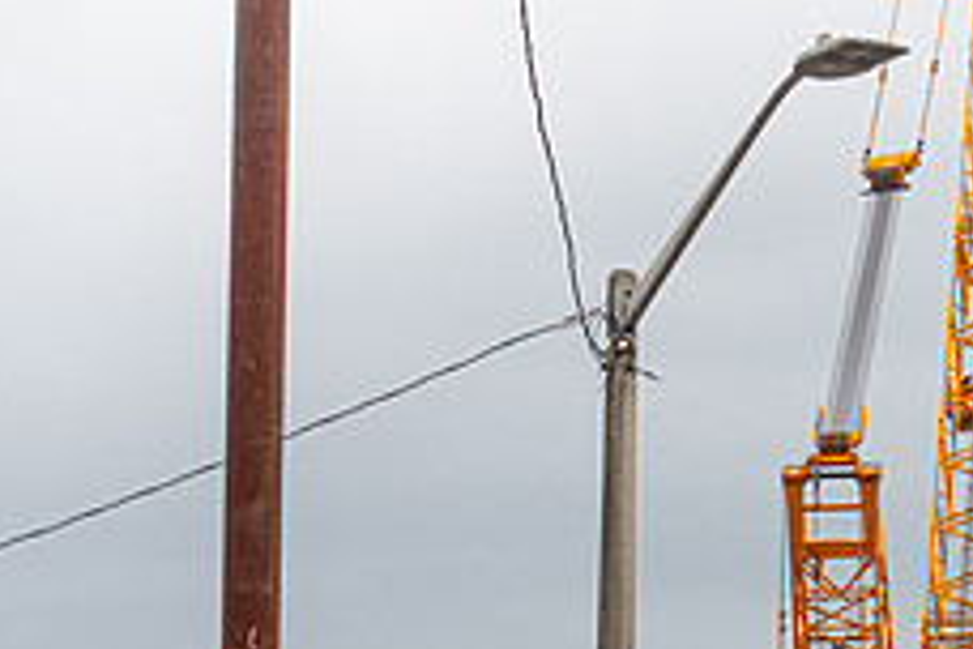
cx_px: 1084
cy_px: 685
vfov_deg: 7.7
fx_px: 4811
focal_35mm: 178
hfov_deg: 11.4
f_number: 6.3
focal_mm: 25.7
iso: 125
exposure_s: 1/200
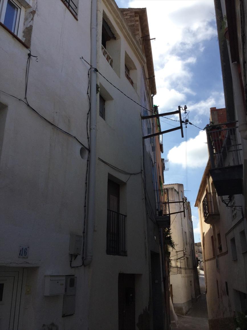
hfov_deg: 45.4
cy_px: 165
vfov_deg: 58.4
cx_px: 124
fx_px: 295
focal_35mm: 31
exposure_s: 1/1508
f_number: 2.4
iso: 25
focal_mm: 3.3
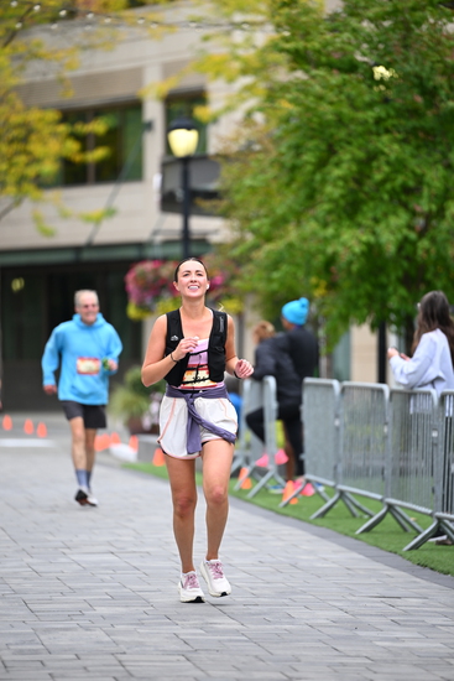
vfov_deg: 10.3
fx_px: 3781
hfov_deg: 6.9
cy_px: 340
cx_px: 227
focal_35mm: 200
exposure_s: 1/2000
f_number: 2.8
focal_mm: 200
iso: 640
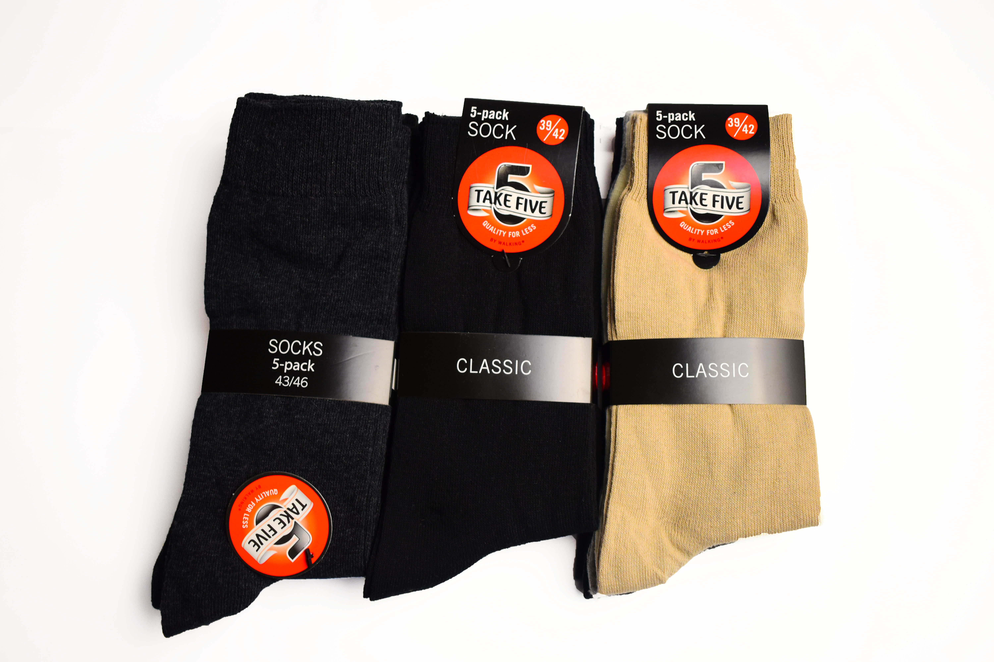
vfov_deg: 36.9
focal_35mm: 36
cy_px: 331
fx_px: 994
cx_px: 497
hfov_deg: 53.1
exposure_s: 1/60
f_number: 4
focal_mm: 24
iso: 400
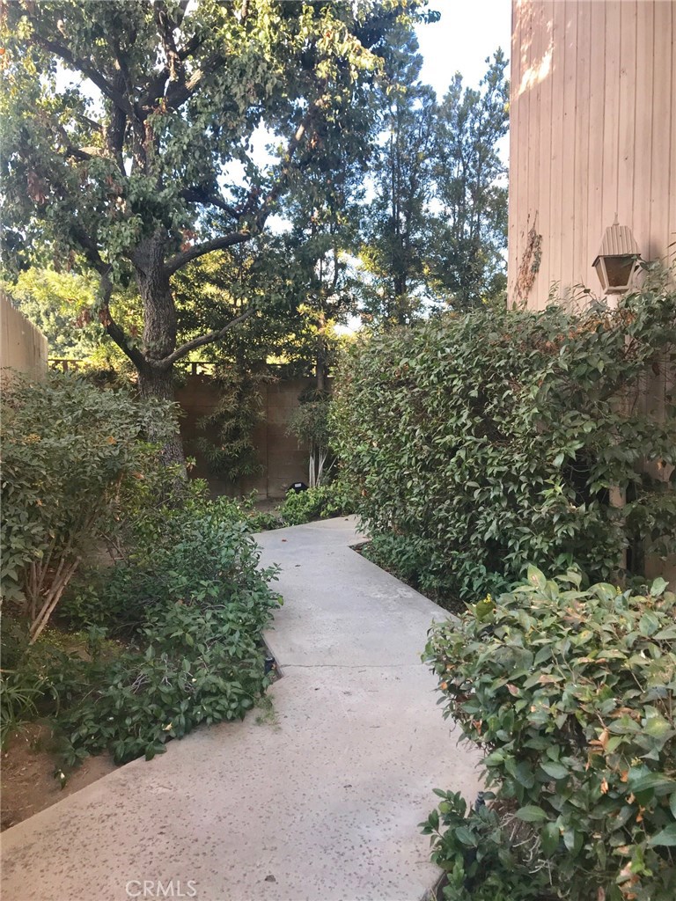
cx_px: 338
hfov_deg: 49.7
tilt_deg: -2.9
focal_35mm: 28
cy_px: 450
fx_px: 729
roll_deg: +0.0
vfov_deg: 63.4
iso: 20
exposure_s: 1/263
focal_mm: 3.99
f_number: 1.8
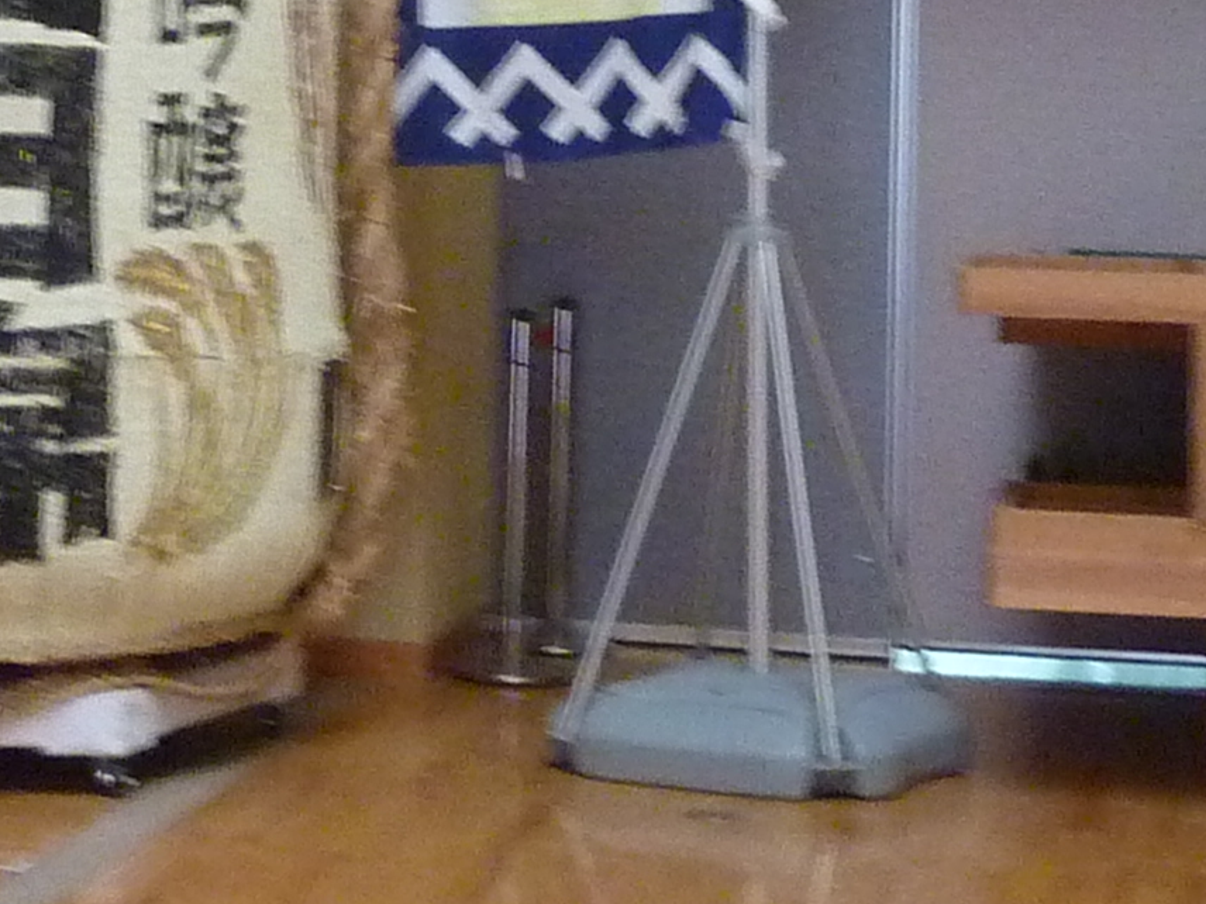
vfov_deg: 11.9
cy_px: -165
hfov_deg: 16.0
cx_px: 186
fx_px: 4250
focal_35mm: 122
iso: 400
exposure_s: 1/15
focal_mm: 4.7
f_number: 3.4
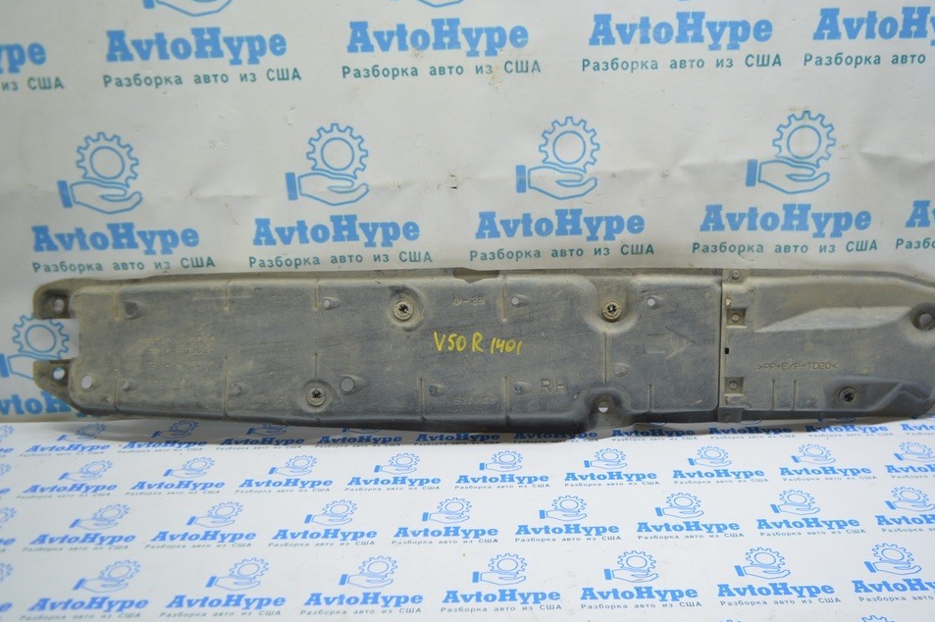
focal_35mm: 29
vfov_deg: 44.9
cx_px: 499
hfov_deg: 63.6
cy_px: 323
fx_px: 753
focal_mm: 18
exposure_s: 1/50
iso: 400
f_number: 3.5
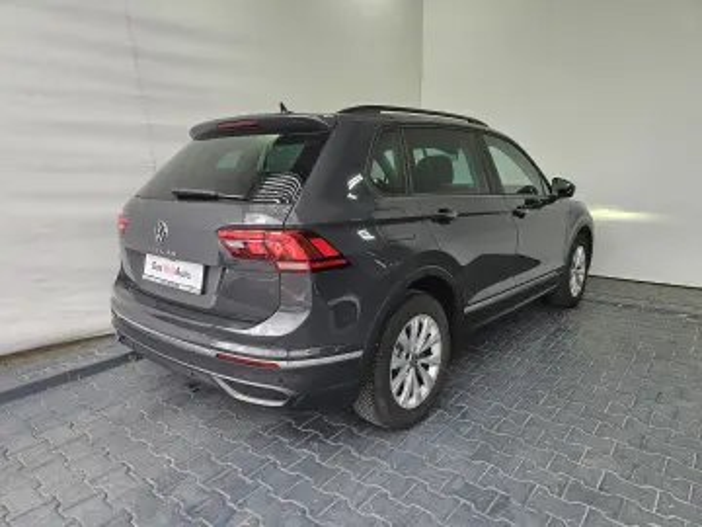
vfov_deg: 58.9
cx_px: 351
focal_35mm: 23
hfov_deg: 73.9
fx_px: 466
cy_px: 264
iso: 16
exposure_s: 1/100
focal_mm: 6.3
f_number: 1.7
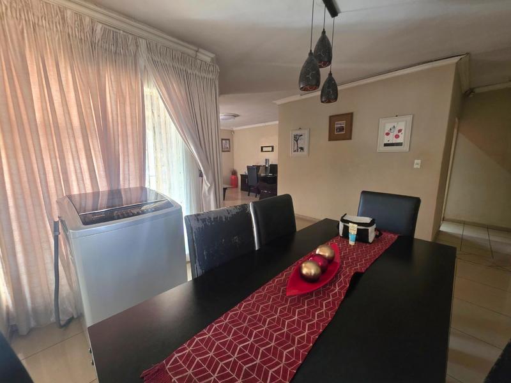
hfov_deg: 106.2
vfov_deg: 89.9
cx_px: 256
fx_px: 192
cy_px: 192
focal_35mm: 13
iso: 320
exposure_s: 1/50.3
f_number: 1.9
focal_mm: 2.2
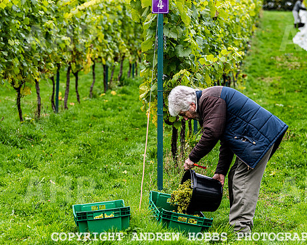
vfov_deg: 11.3
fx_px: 1235
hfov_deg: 14.2
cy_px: 117
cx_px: 189
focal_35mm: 136
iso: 320
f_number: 4
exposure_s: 1/500
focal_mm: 110
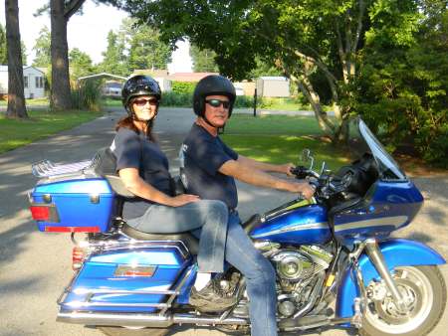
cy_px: 168
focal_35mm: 47
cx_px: 224
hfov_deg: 40.4
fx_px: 609
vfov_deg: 30.9
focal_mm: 8.6
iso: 80
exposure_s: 1/114
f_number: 3.9
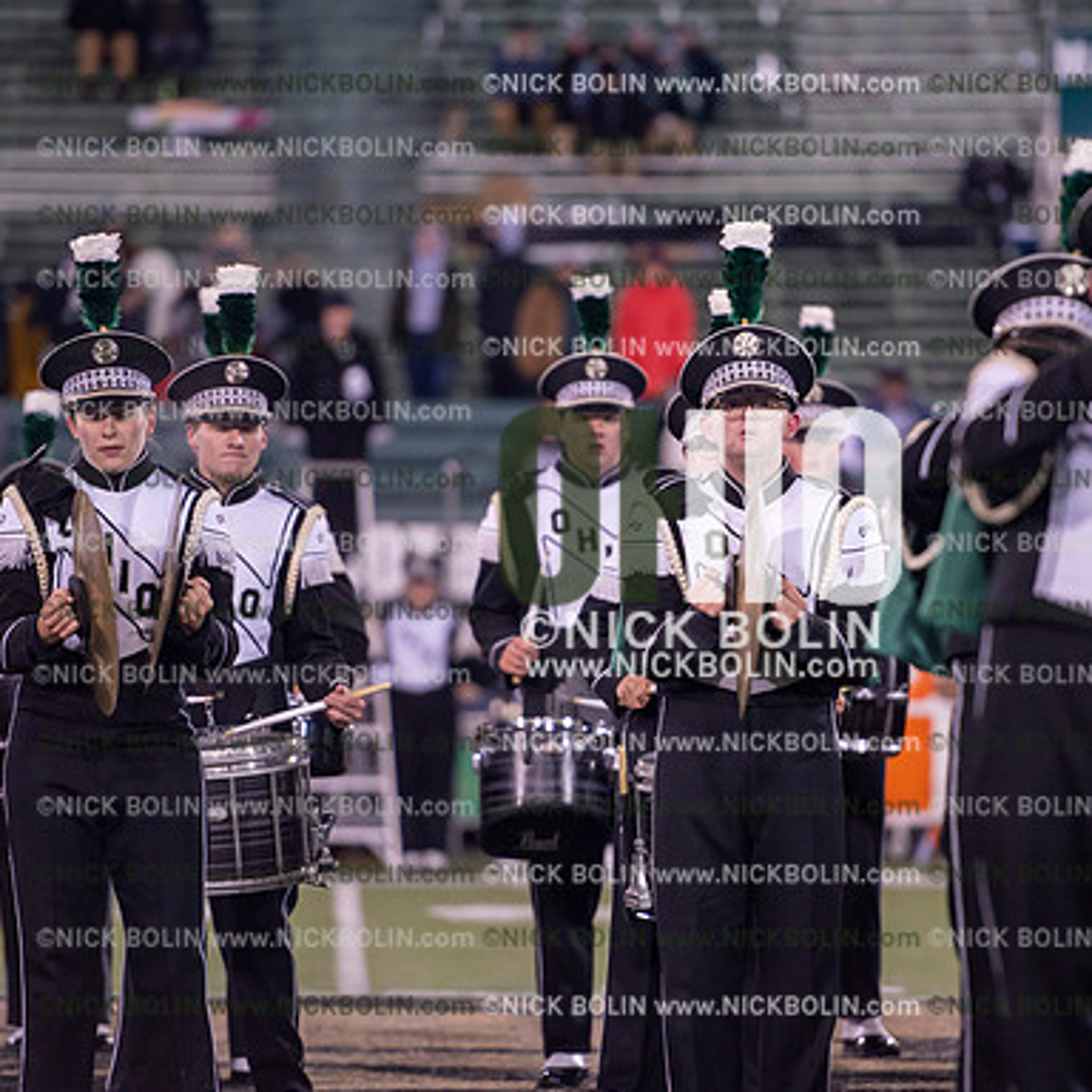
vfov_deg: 6.8
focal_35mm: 257
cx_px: 700
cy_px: 545
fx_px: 9172
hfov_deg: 6.8
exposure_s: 1/1250
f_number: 2.8
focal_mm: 200
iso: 2500
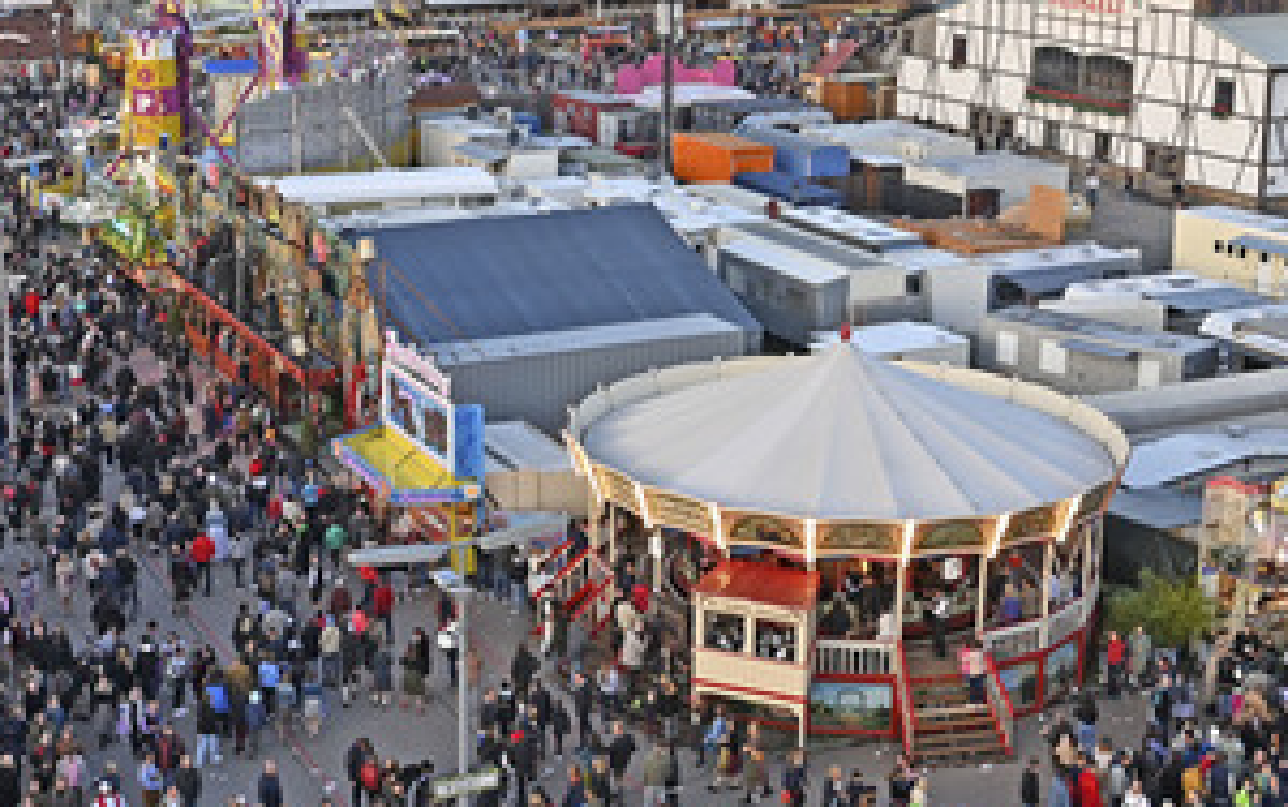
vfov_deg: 23.4
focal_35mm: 55
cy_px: 245
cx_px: 425
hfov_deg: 36.5
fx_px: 1932
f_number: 4
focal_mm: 24
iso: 400
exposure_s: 1/250
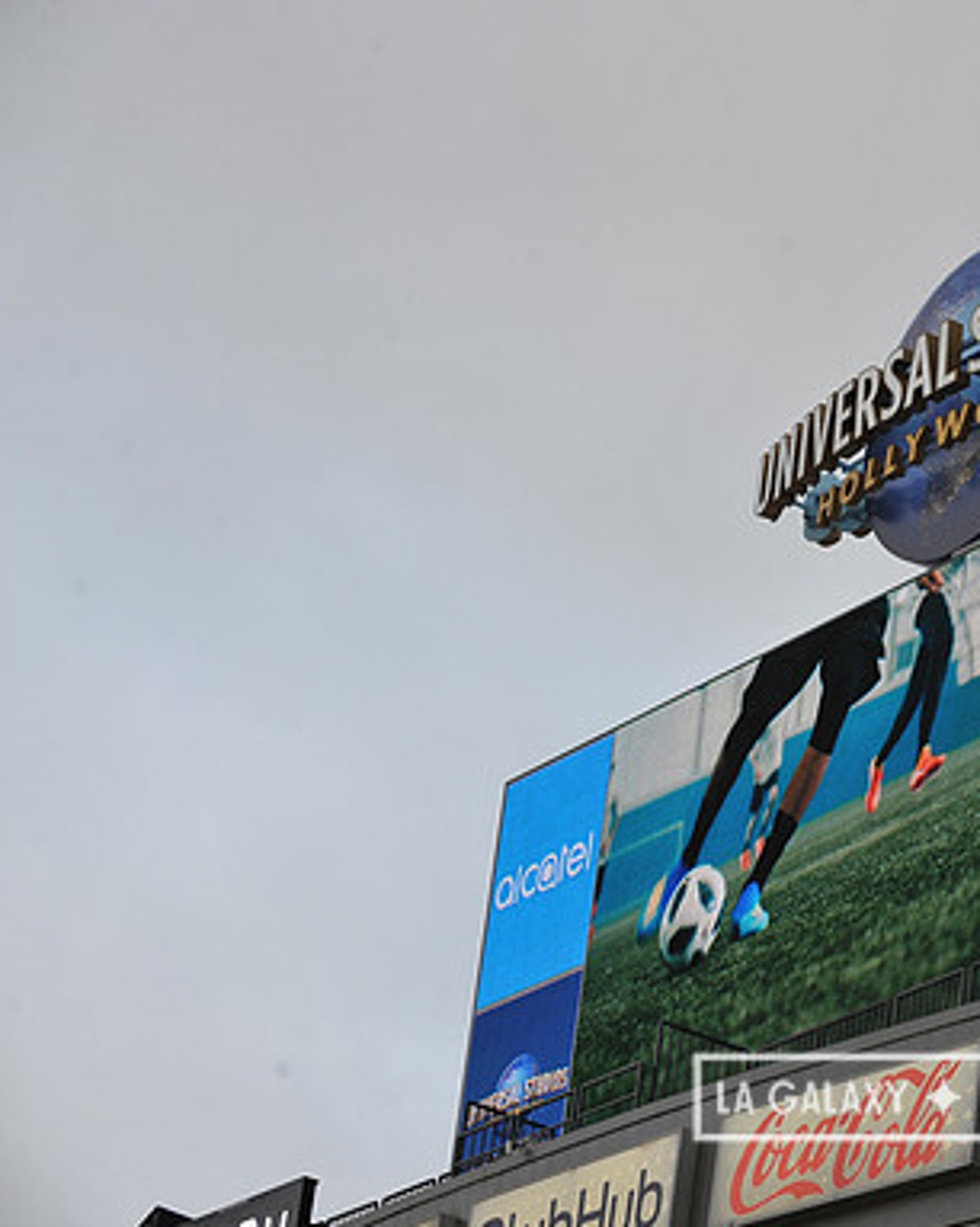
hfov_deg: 11.3
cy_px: 615
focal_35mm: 135
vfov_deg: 14.3
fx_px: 4898
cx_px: 919
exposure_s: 1/200
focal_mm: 95
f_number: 7.1
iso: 400
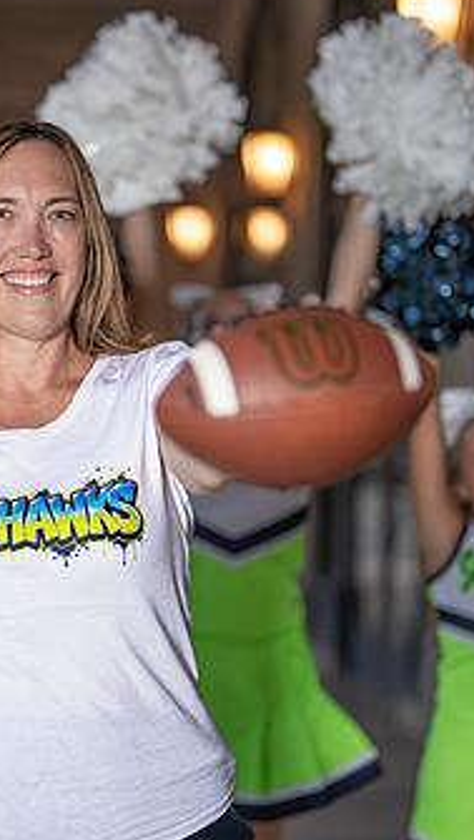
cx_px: -20
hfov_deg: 12.8
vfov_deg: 22.9
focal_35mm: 93
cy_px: 445
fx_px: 2073
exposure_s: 1/400
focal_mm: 50
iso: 100
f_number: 1.2
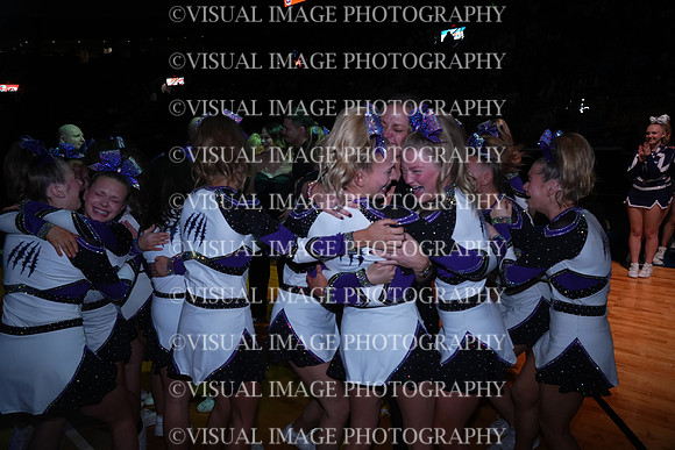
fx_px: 450
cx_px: 338
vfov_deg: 53.2
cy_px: 225
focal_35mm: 24
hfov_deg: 73.7
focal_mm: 24
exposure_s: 1/250
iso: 1600
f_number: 5.6
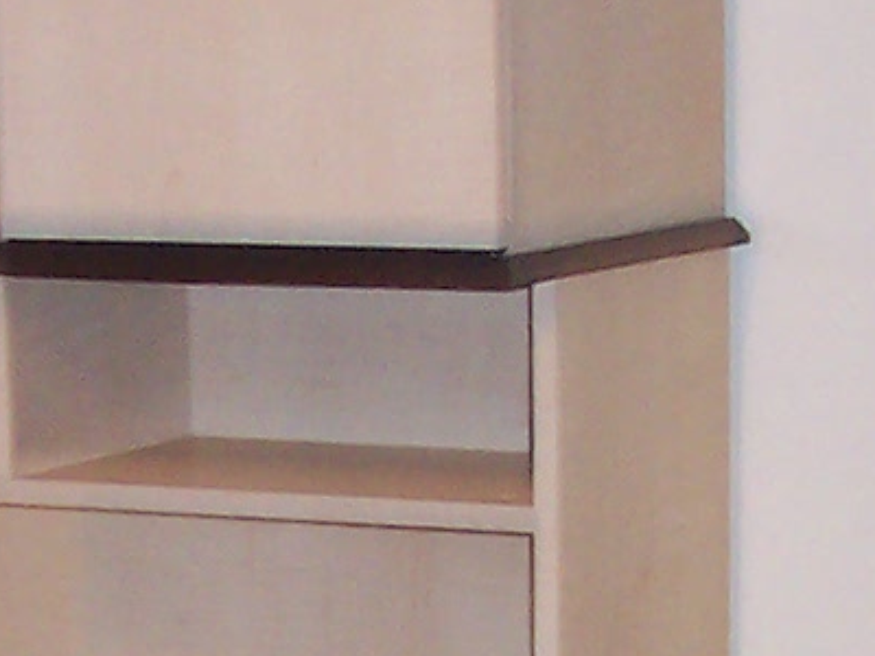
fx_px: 4752
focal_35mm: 188
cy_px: 822
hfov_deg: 10.5
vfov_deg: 7.8
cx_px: 59
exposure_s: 1/60
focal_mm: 5.6
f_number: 2.8
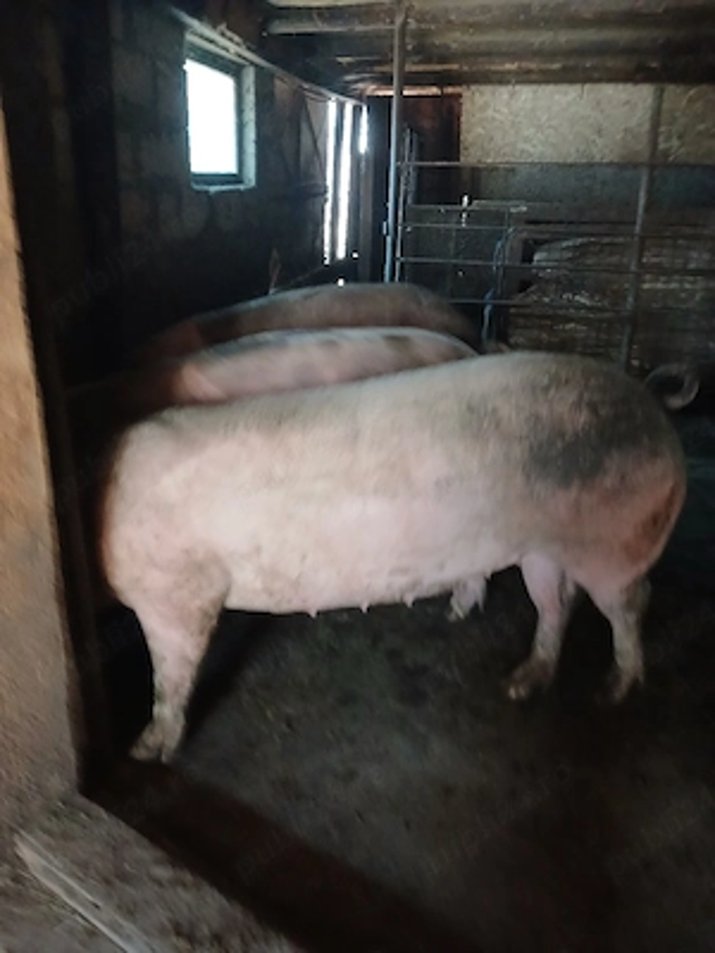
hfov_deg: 51.4
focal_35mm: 27
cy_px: 476
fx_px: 744
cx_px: 358
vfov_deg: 65.3
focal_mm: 3.98
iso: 500
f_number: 1.8
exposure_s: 1/20
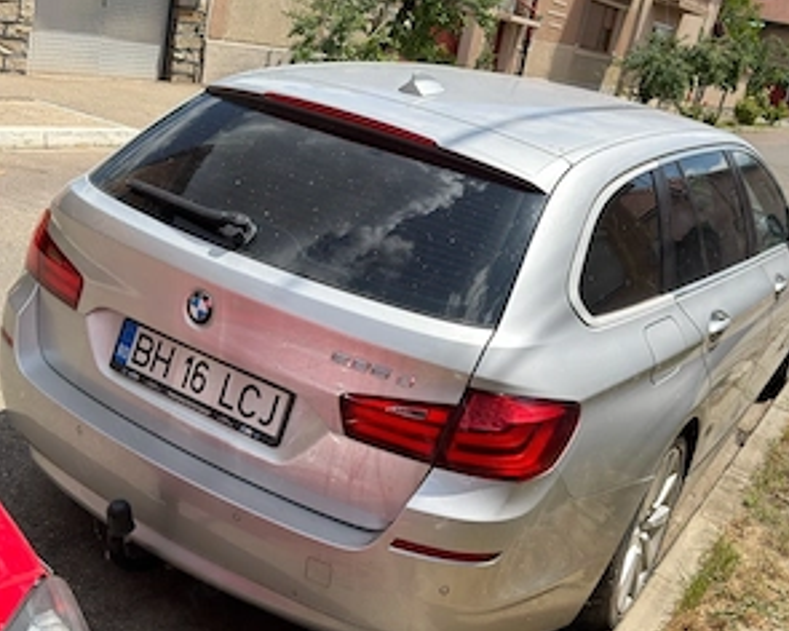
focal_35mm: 41
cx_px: 399
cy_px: 251
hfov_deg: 44.8
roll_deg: -12.1
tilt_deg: -14.1
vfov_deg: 36.4
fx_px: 957
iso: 100
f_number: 1.78
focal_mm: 6.76
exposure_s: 1/5618
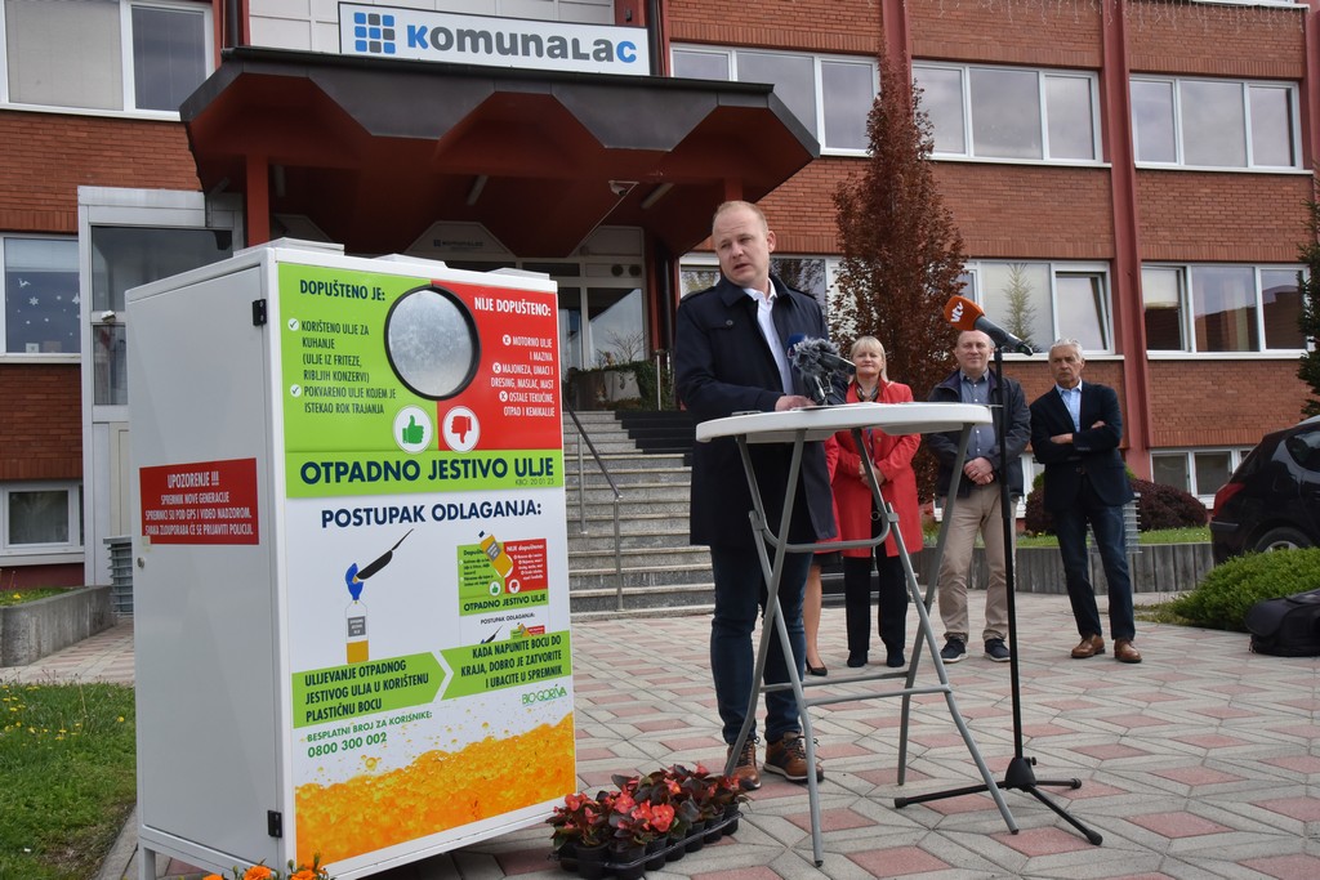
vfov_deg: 38.9
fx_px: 1247
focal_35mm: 34
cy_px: 440
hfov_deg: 55.8
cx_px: 660
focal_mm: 34
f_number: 16
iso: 2000
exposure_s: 1/1000
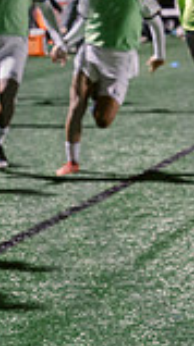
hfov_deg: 4.5
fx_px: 2460
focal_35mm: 268
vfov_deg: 8.1
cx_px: 390
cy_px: 92
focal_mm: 70
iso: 2500
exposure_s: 1/125
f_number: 4
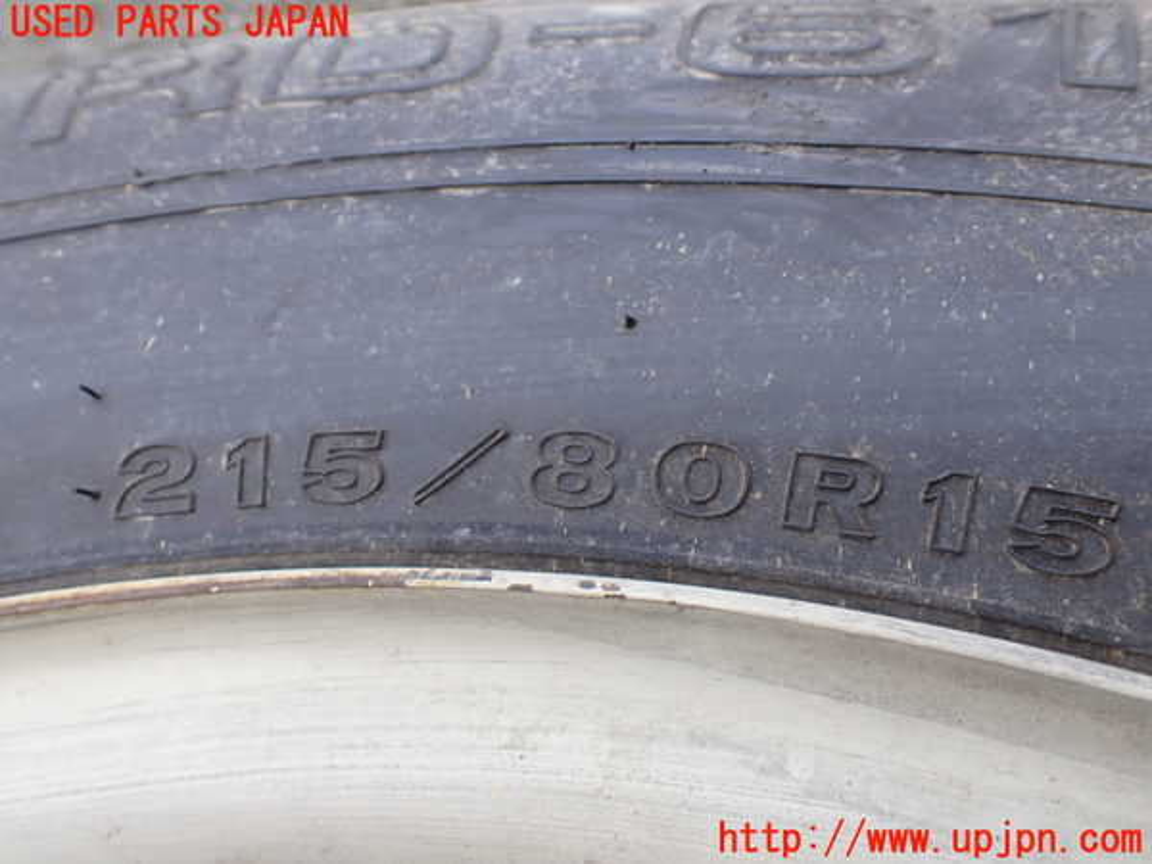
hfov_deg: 60.0
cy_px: 432
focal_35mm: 30
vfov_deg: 46.8
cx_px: 576
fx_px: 998
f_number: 3.2
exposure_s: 1/160
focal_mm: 5.4
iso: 100
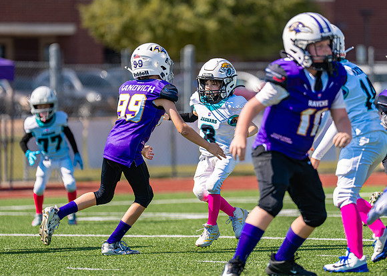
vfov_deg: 5.0
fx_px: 3176
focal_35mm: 289
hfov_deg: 7.0
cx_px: 191
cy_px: 123
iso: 100
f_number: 2.8
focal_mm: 200
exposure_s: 1/1600
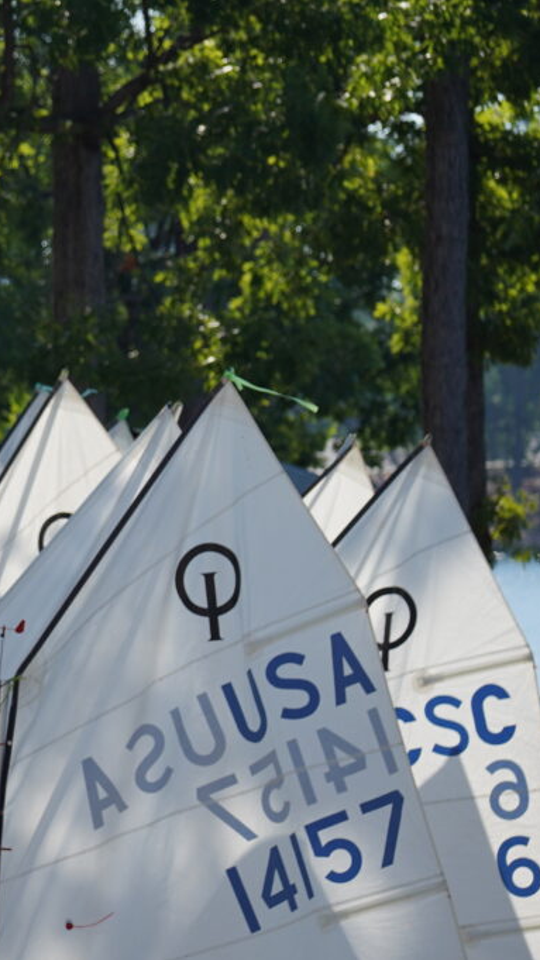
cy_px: 480
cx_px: -106
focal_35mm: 323
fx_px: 8223
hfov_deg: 3.8
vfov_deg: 6.7
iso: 100
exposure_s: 1/400
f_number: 6.3
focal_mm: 137
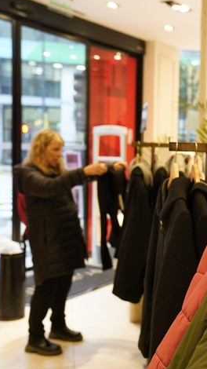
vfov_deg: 39.2
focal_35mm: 53
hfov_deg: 21.3
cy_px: 184
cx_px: 238
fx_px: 518
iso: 800
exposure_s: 1/60
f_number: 3.5
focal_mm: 33
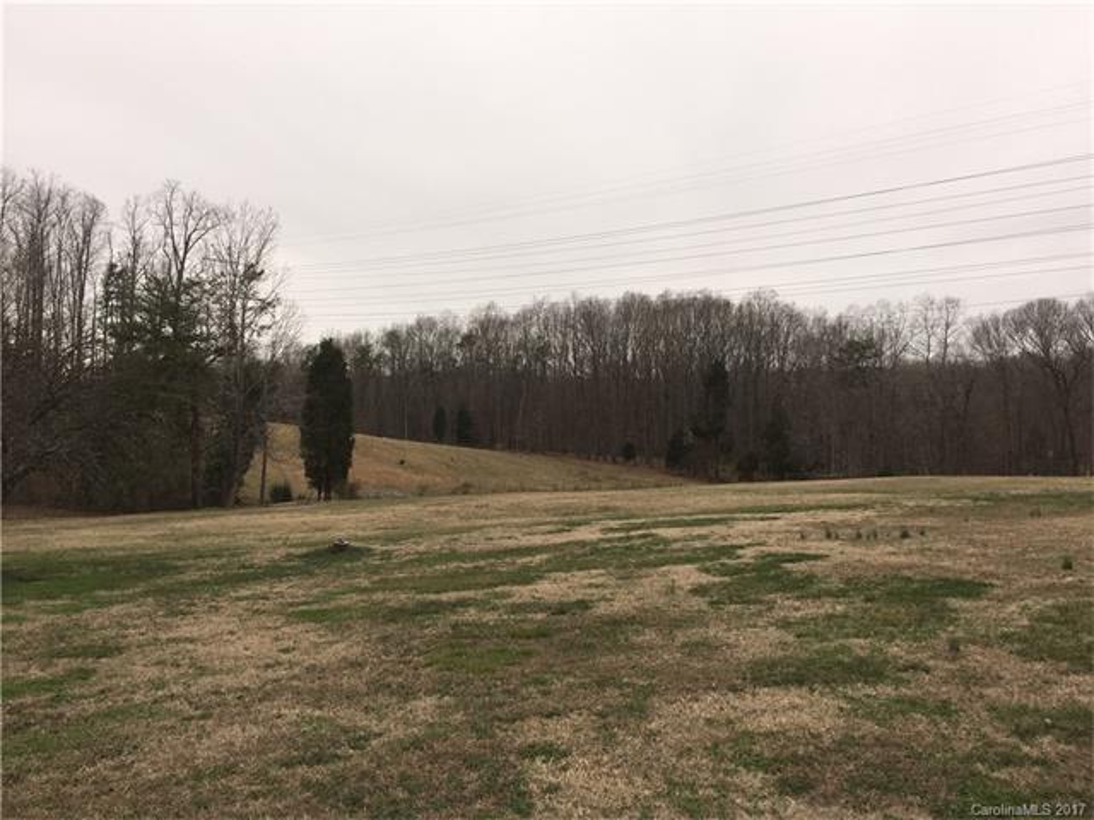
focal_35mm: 29
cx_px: 547
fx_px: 917
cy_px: 410
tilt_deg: +3.0
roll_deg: -0.6
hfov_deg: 61.7
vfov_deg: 48.2
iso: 32
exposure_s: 1/791
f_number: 2.2
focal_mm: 4.15
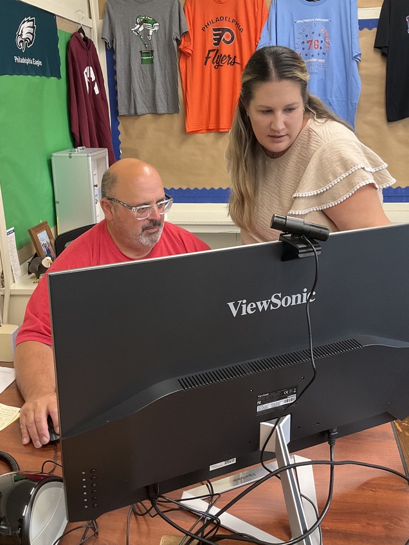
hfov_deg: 40.7
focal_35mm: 35
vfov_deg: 52.6
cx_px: 190
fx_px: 551
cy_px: 250
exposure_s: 1/60
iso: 80
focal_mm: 3
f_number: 1.8
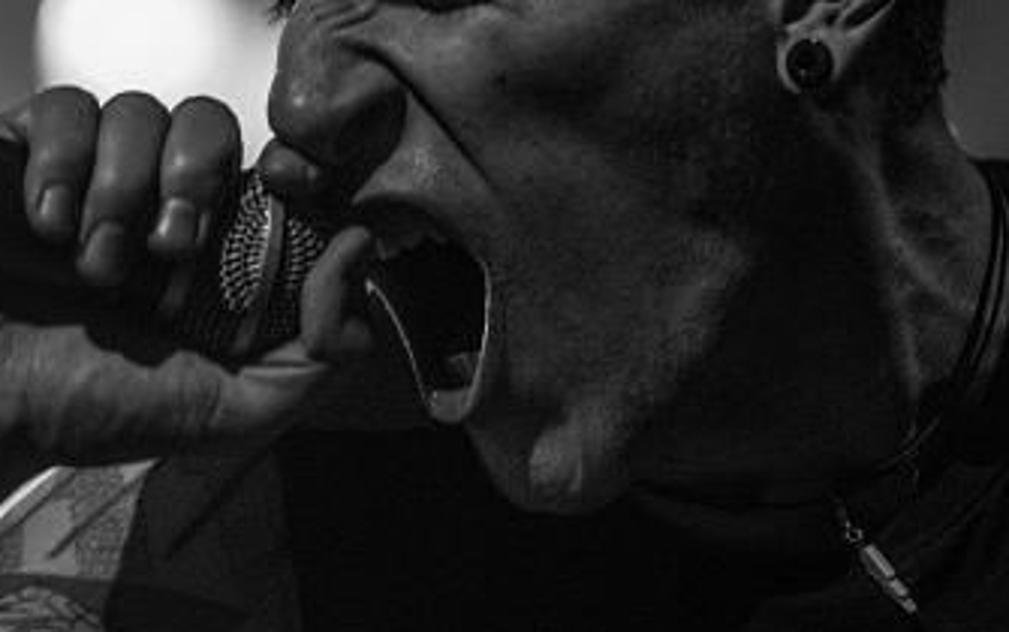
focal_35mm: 230
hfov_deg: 9.1
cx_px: 870
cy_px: 143
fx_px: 6330
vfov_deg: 5.7
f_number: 2.8
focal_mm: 105
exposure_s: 1/100
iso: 3200
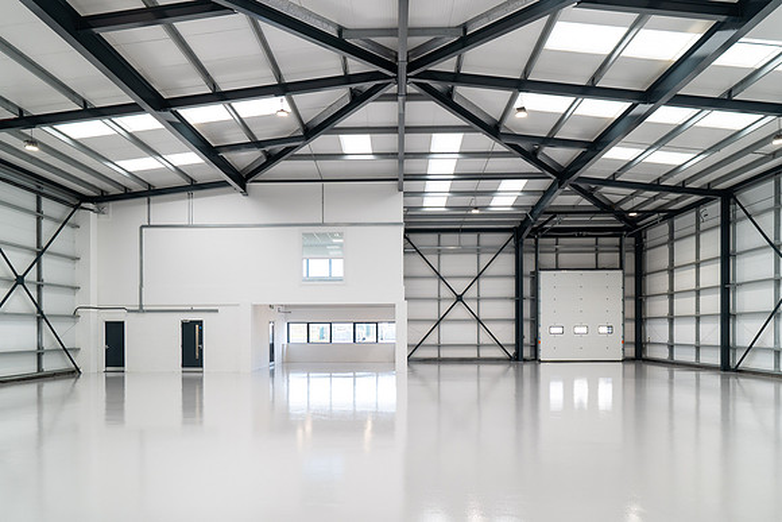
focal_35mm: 21
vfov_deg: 59.5
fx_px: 456
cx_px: 391
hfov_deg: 81.2
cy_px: 261
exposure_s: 1/80
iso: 640
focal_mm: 21
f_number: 4
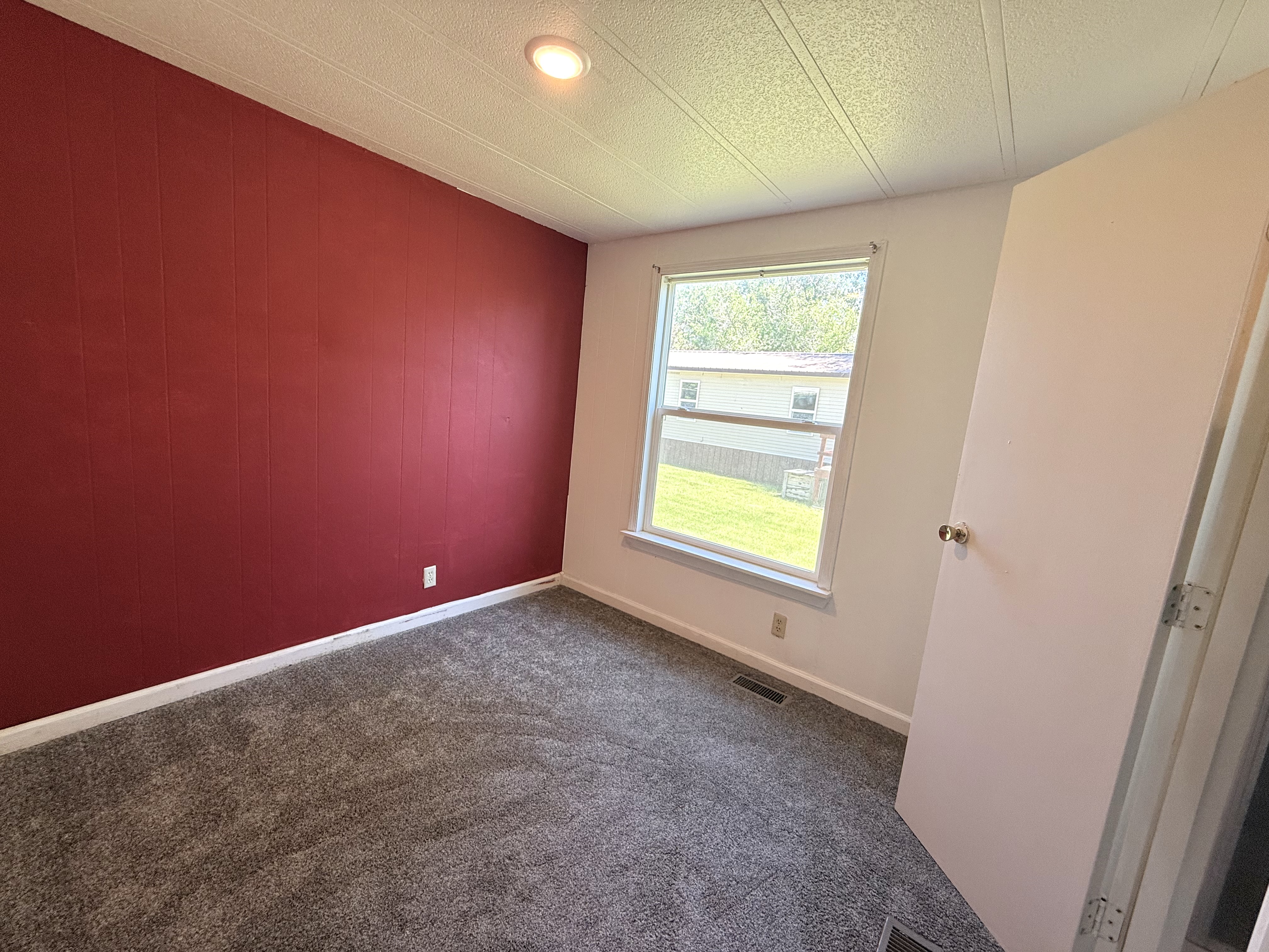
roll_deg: -5.6
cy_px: 476
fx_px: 513
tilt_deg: -8.6
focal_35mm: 14
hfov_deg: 102.1
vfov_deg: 85.7
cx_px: 634
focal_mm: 2.22
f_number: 2.2
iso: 100
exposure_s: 1/120
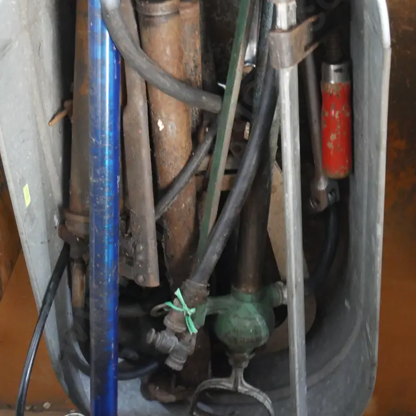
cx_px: 206
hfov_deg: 28.6
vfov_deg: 28.5
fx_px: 816
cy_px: 159
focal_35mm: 60
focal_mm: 25
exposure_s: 1/8
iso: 3200
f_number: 5.3
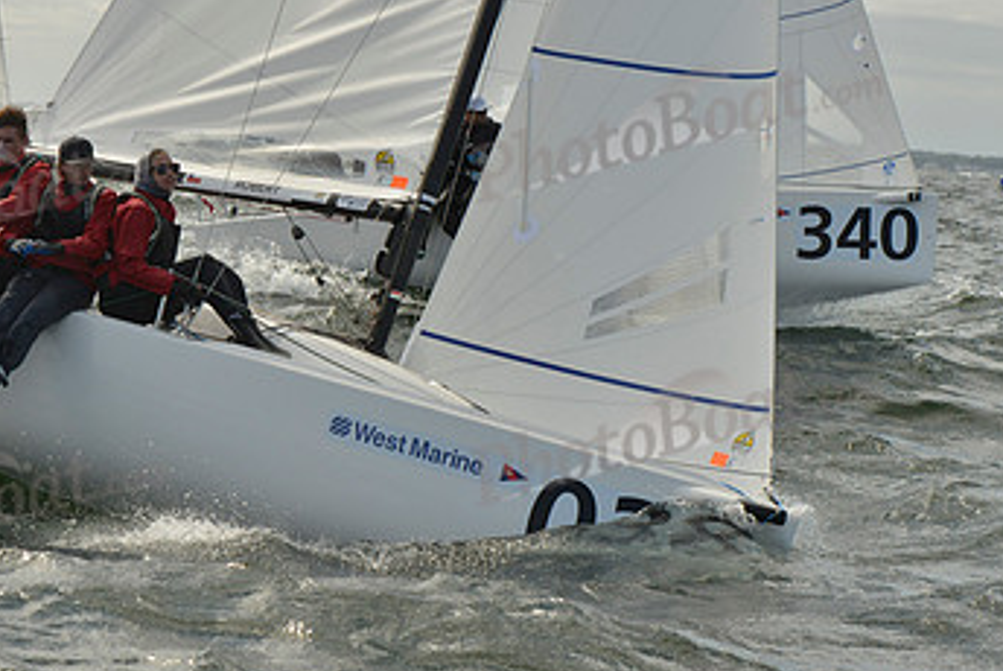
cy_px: 319
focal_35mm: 118
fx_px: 3290
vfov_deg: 11.6
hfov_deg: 17.3
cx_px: 324
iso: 400
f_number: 7.1
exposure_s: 1/2500
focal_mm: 70
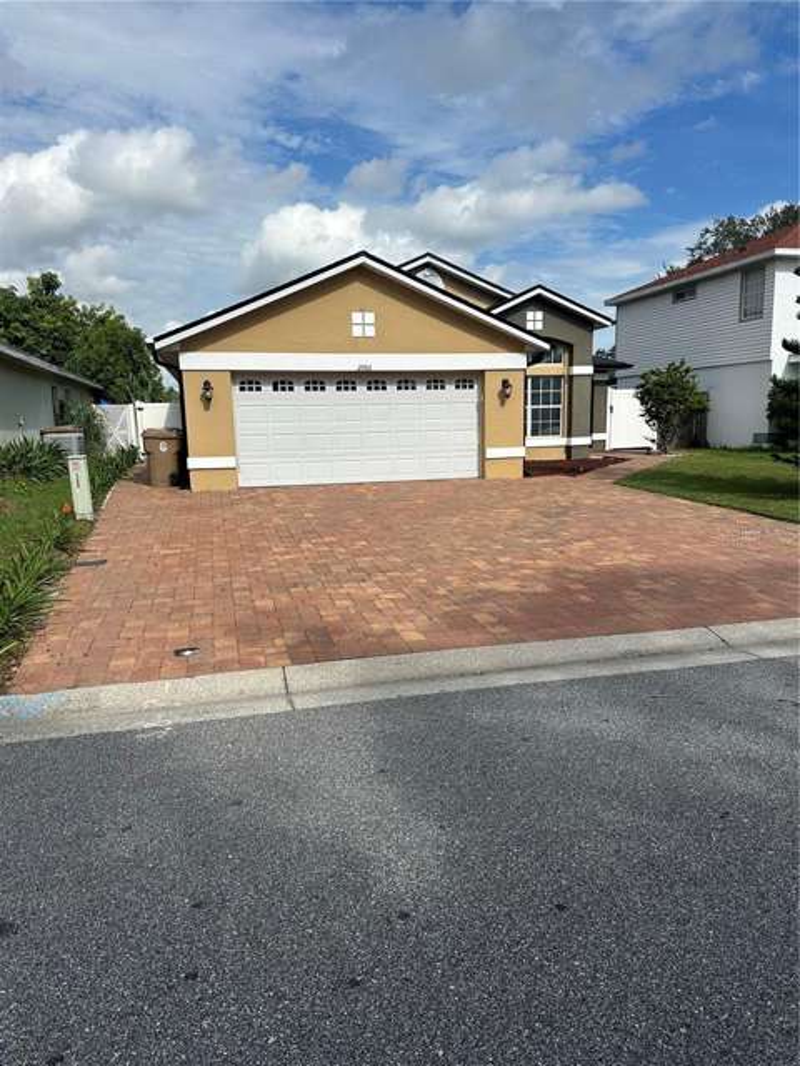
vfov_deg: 71.6
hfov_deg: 56.8
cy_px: 533
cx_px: 400
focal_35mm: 24
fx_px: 740
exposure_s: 1/7576
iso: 80
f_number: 1.78
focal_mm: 6.86
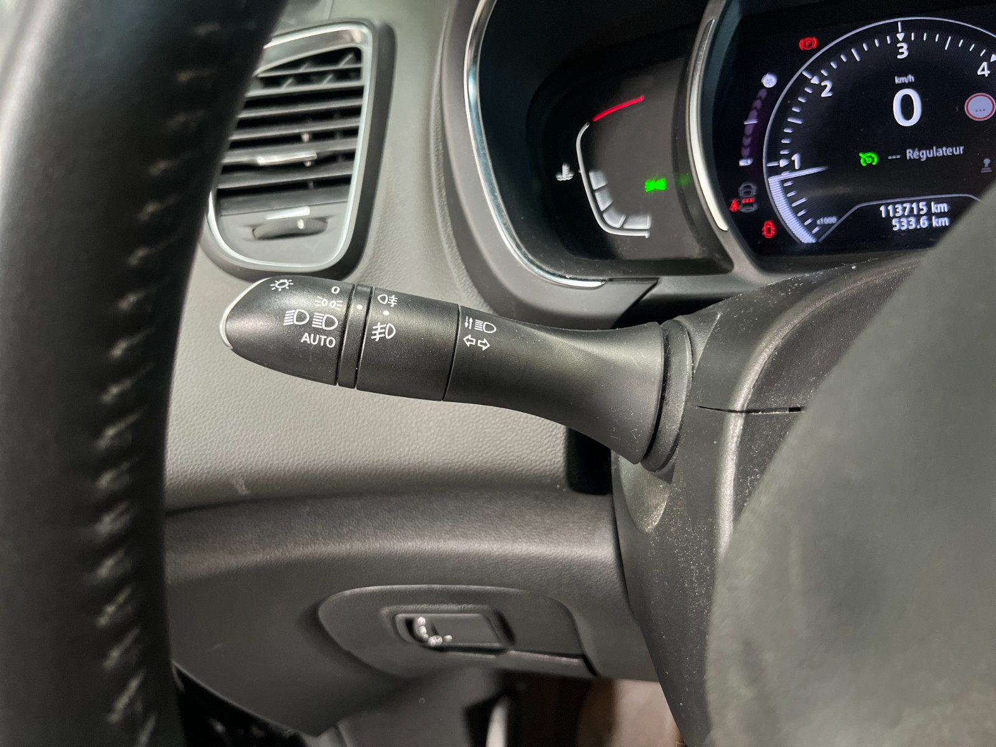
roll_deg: +12.3
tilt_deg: -27.2
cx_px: 498
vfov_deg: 53.1
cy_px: 374
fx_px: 748
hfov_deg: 67.3
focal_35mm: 26
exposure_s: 1/50
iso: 400
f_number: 1.6
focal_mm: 5.1
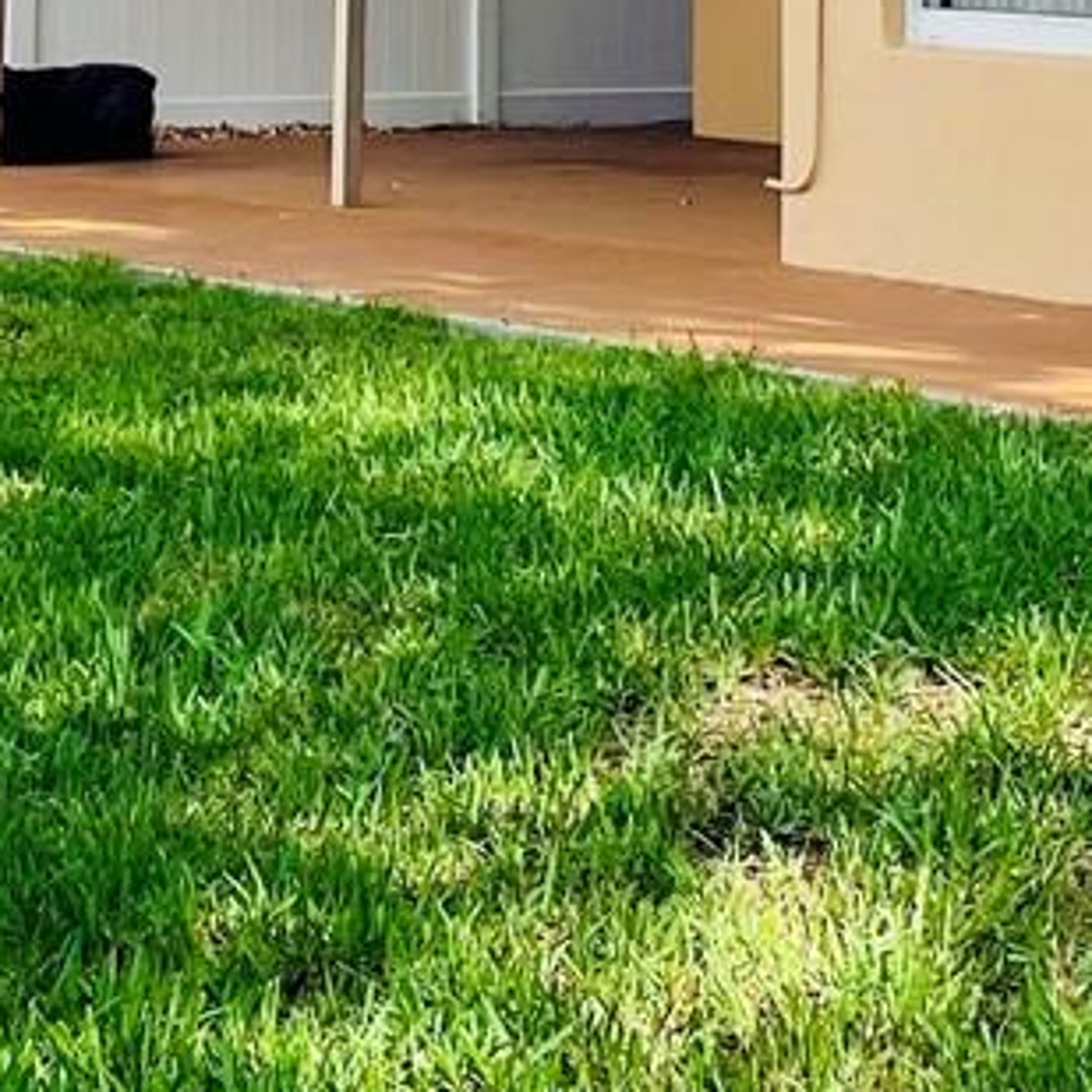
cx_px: 477
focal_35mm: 119
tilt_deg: +5.5
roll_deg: -0.1
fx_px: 4247
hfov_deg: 14.6
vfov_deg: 13.8
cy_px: -502
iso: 32
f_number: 1.6
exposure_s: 1/3125
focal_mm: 4.2
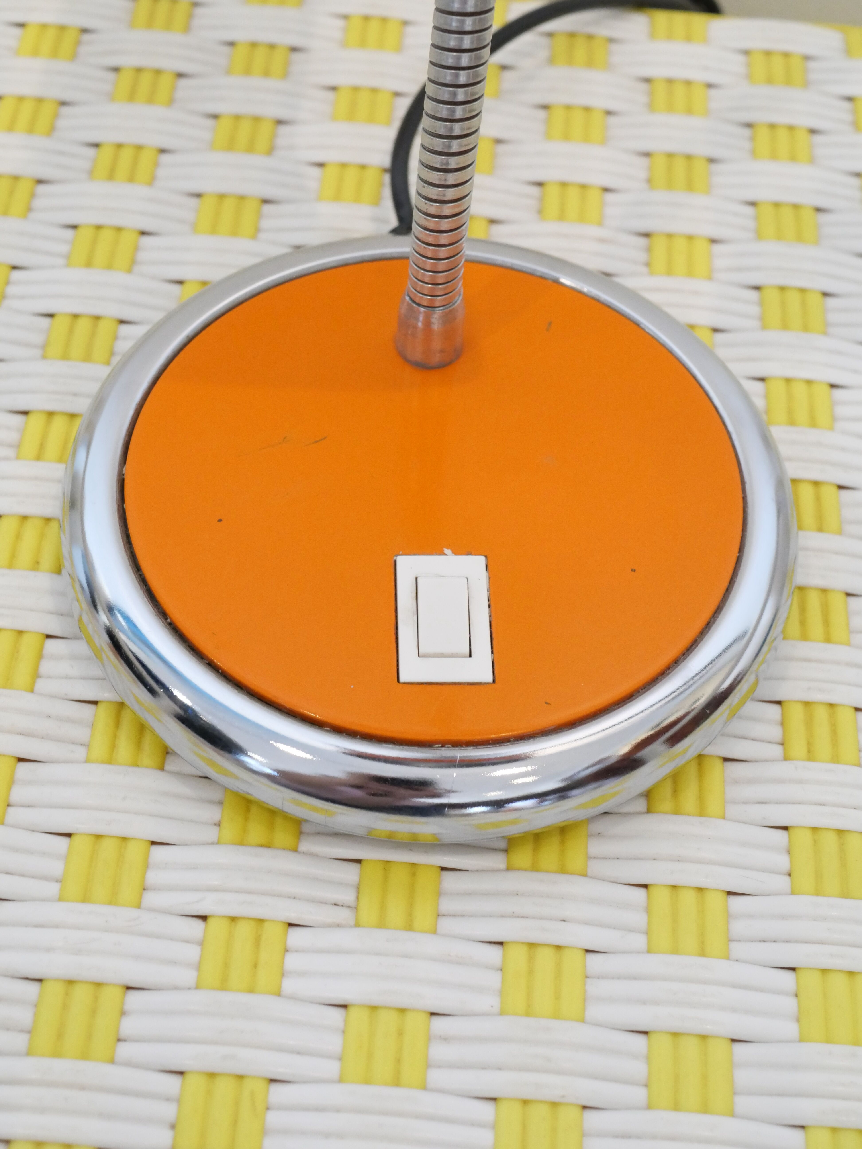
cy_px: 574
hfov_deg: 29.1
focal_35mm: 50
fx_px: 1660
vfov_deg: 38.2
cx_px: 431
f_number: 5
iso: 2500
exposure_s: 1/60
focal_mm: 25
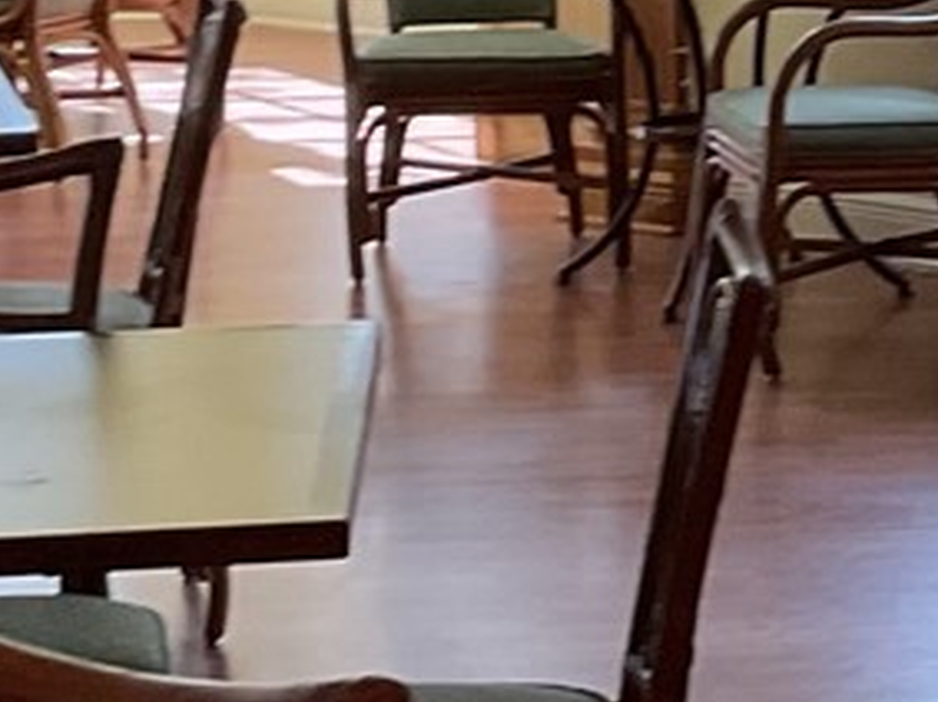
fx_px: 4442
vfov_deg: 9.0
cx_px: 1379
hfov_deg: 11.6
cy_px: -43
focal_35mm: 164
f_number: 1.8
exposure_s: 1/120
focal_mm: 3
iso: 64
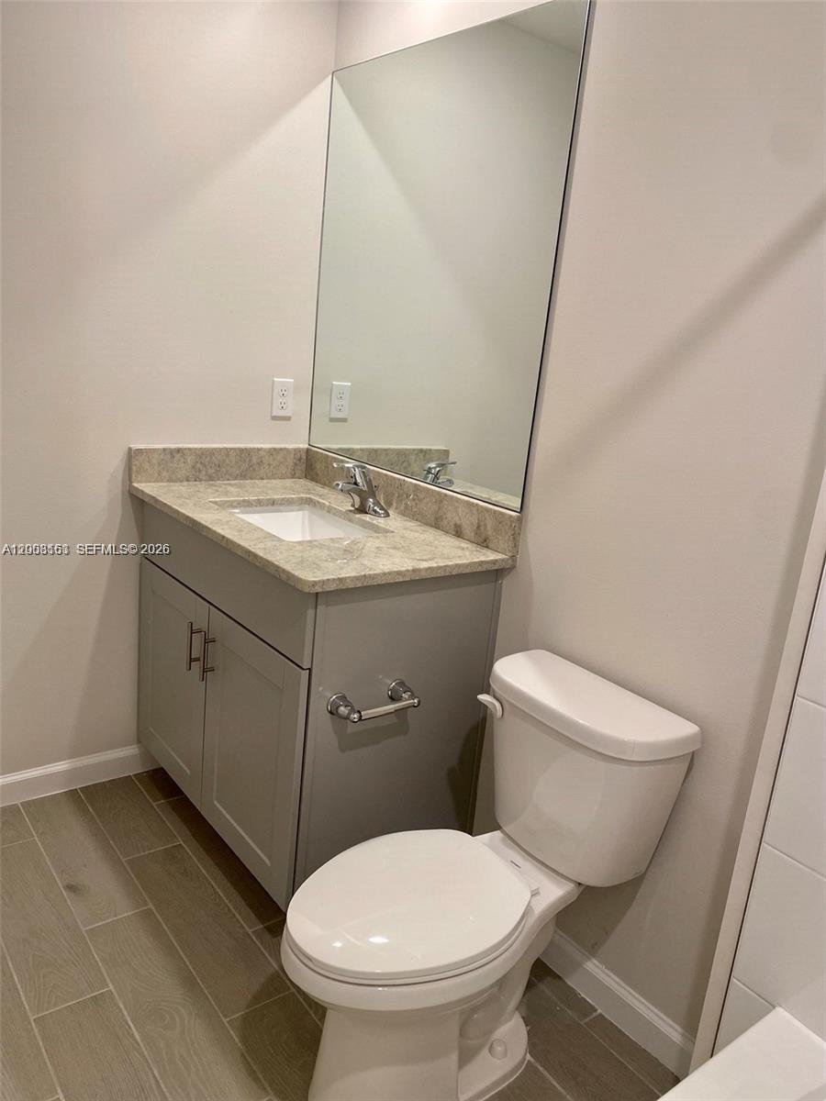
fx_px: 827
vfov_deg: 67.3
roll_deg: -5.1
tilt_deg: -14.2
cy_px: 550
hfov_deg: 53.1
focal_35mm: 26
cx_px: 413
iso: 125
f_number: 1.8
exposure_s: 1/120
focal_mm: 4.25
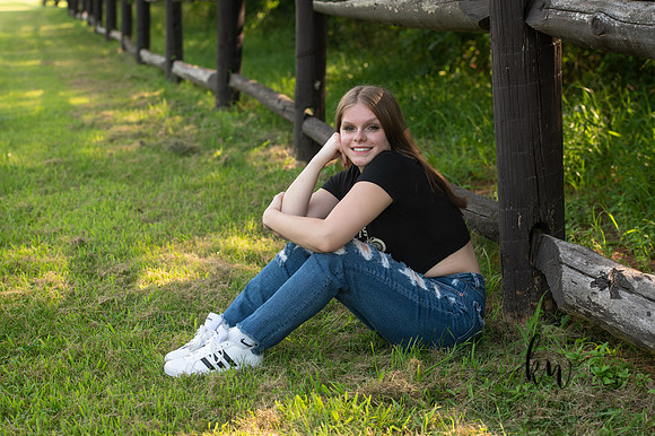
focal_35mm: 70
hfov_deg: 28.9
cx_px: 328
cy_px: 218
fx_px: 1273
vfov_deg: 19.4
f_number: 4.5
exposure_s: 1/250
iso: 400
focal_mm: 70
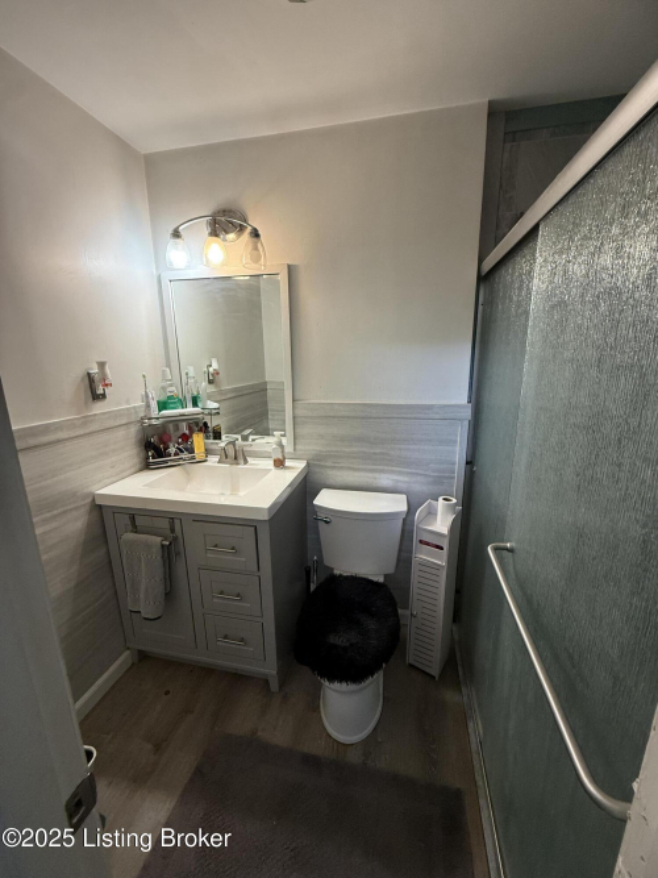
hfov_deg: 85.7
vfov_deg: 102.1
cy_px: 439
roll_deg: +0.6
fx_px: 355
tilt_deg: -12.4
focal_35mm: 14
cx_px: 329
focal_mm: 2.22
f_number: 2.2
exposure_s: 1/120
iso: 320
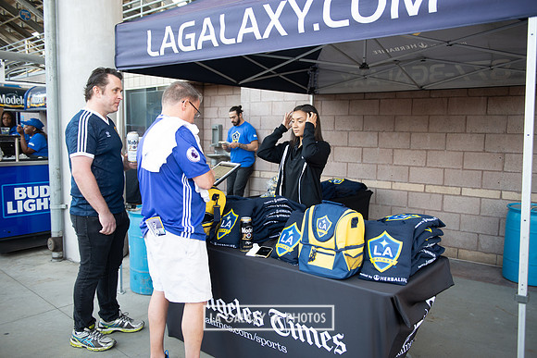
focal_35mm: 31
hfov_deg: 60.3
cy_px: 179
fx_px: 463
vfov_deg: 42.3
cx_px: 268
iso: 250
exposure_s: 1/125
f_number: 2.8
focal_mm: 31
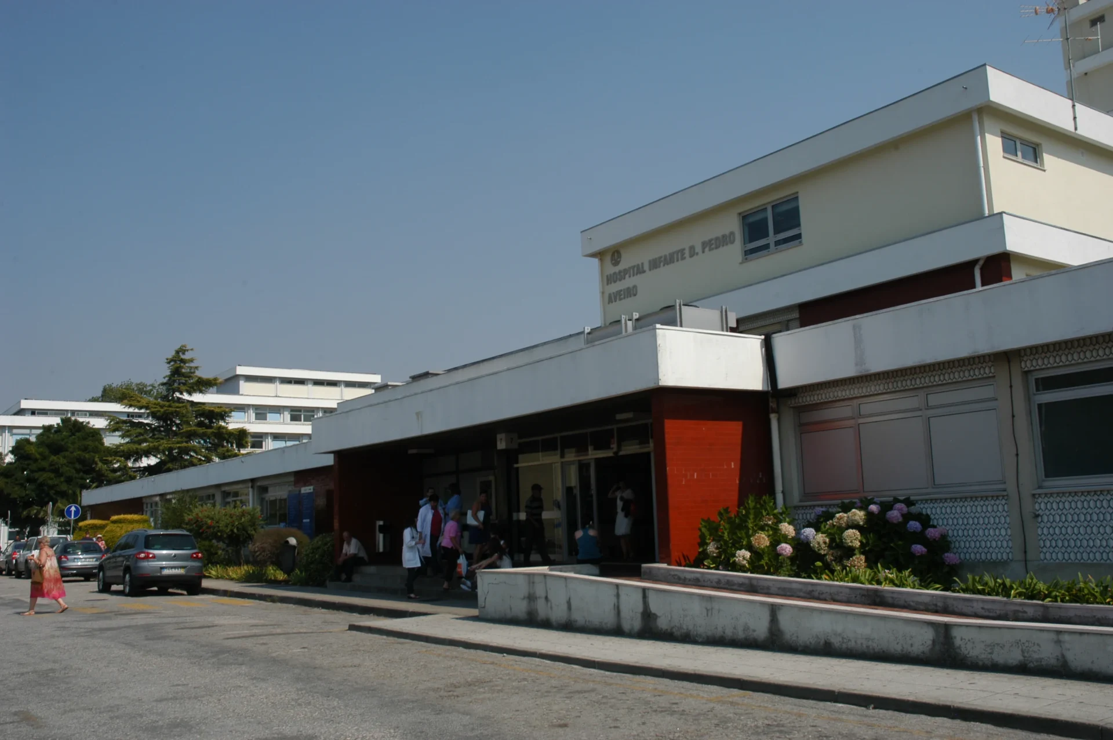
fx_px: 1019
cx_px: 556
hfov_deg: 57.3
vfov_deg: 39.9
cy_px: 370
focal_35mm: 33
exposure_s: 1/350
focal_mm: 22
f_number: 10
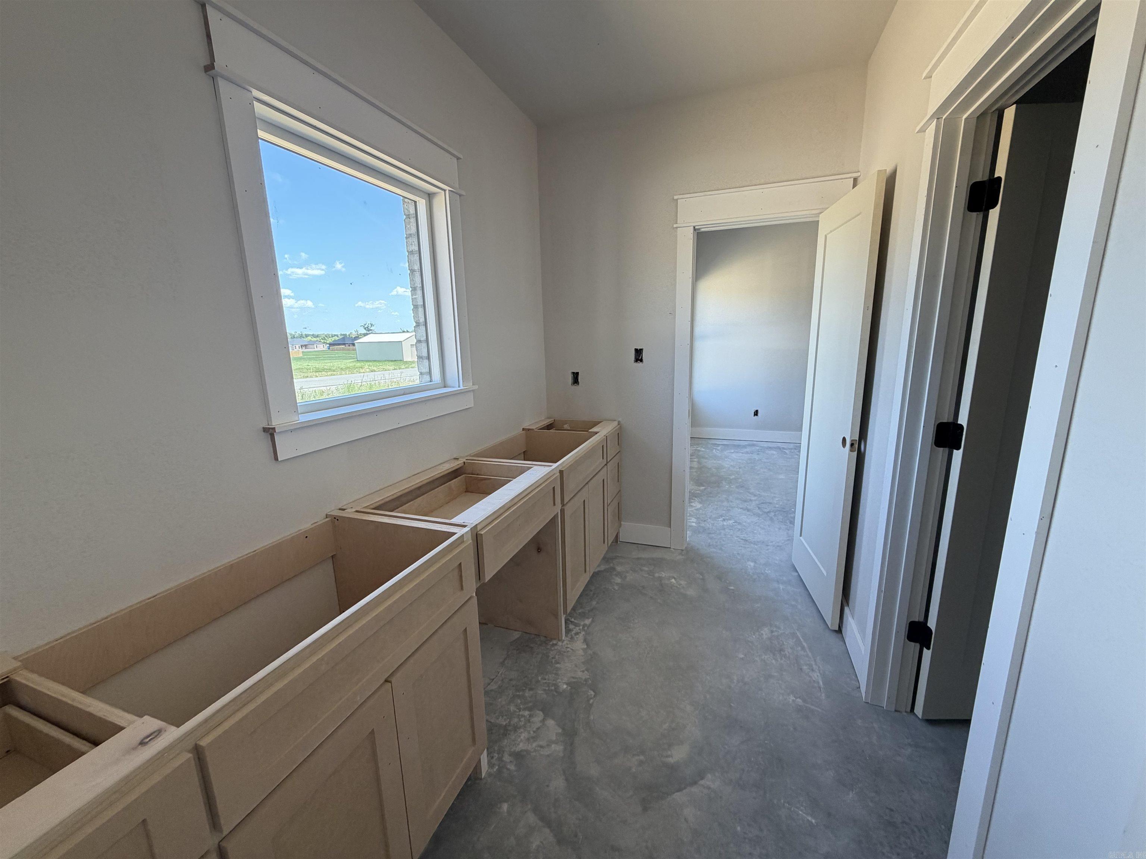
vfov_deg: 85.7
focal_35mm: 14
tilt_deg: -11.2
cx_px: 573
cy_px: 430
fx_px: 463
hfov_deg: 102.1
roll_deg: +1.6
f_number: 2.2
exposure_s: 1/121
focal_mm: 2.22
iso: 160
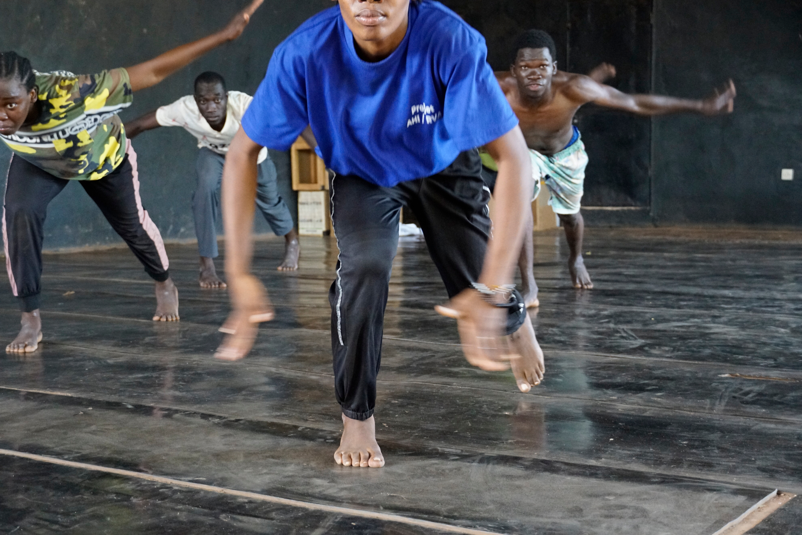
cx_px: 401
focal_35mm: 57
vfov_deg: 23.8
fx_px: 1270
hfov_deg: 35.1
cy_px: 268
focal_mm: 38
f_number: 4.5
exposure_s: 1/160
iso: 5000
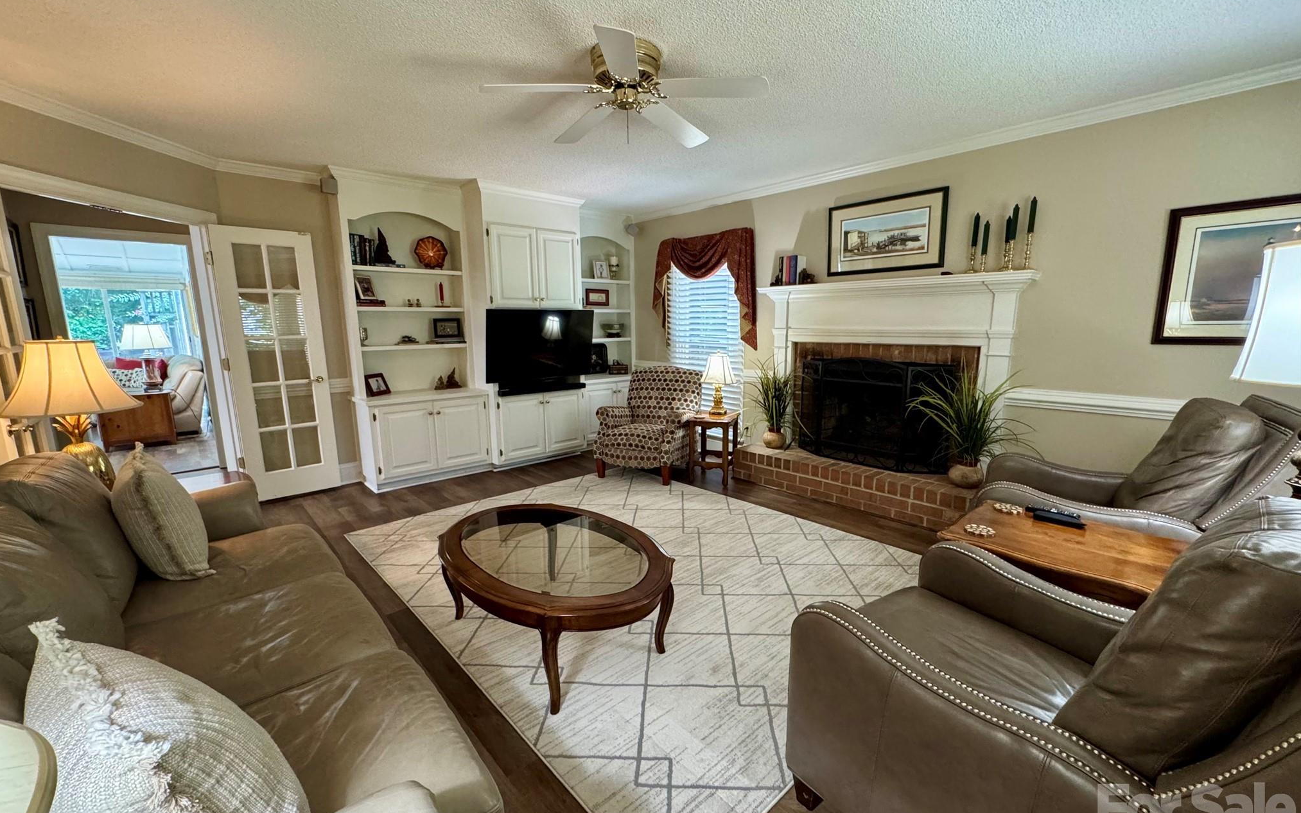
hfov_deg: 101.5
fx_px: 532
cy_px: 417
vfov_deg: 74.8
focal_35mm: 15
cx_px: 645
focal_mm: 2.22
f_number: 2.2
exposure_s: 1/59
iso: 500
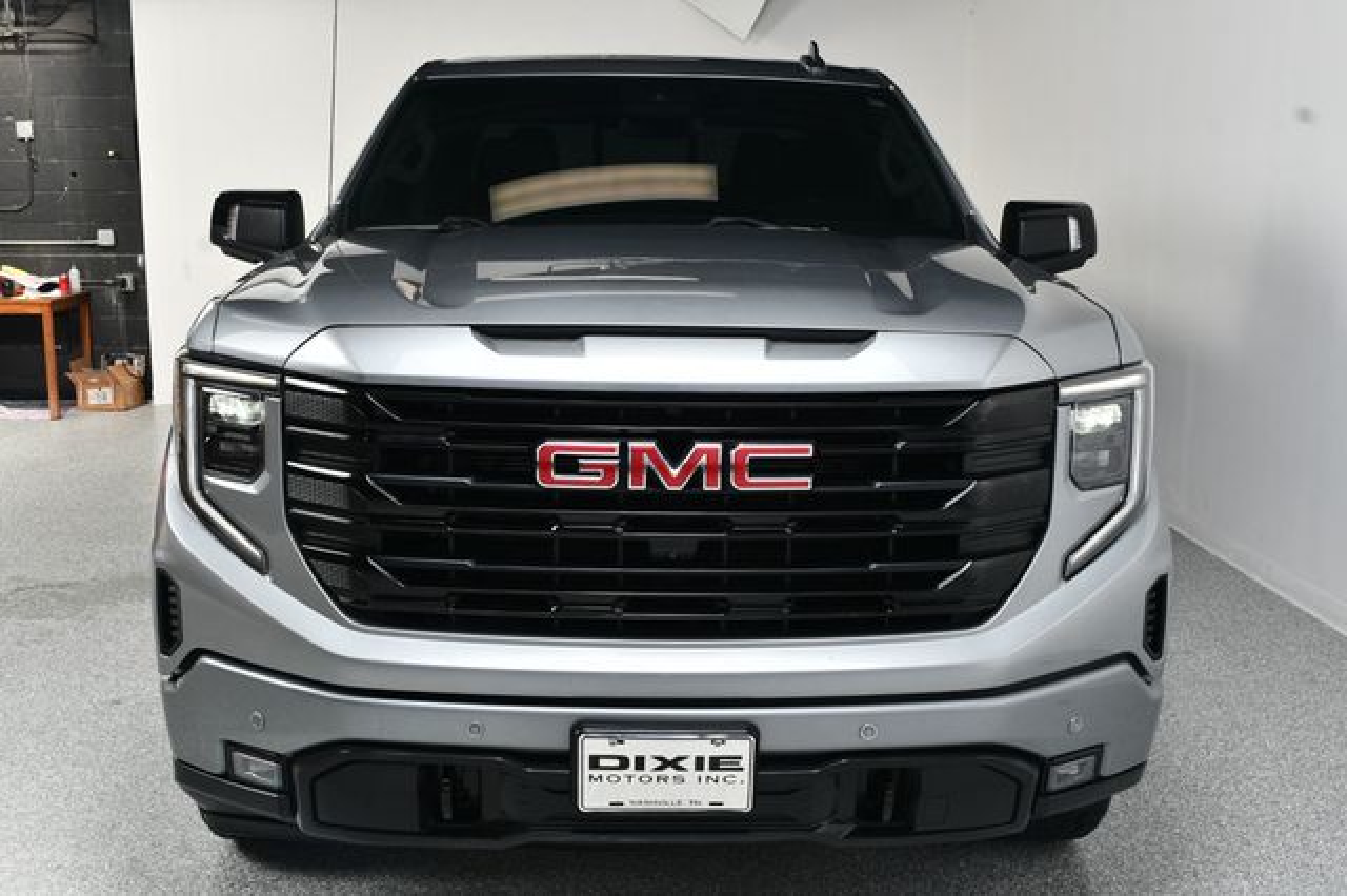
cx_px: 674
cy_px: 448
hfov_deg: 49.6
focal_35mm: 39
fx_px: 1458
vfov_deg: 34.2
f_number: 10
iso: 100
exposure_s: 1/160
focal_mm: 26
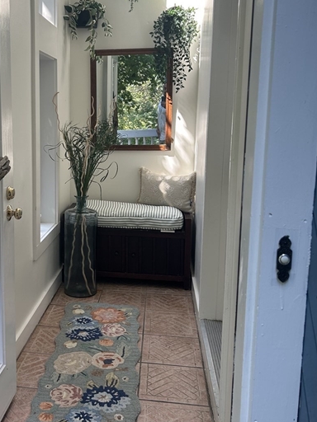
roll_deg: -0.9
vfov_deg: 47.7
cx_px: 88
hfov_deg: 36.2
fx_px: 476
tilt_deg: -9.0
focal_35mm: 39
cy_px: 176
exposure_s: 1/130
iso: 32
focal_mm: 5.7
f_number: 1.5
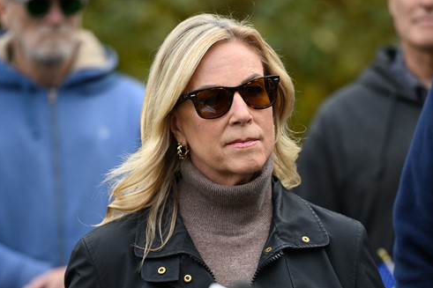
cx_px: 245
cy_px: 175
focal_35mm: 265
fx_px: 3186
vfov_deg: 5.2
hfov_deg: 7.8
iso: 500
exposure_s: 1/1250
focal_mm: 200
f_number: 3.5
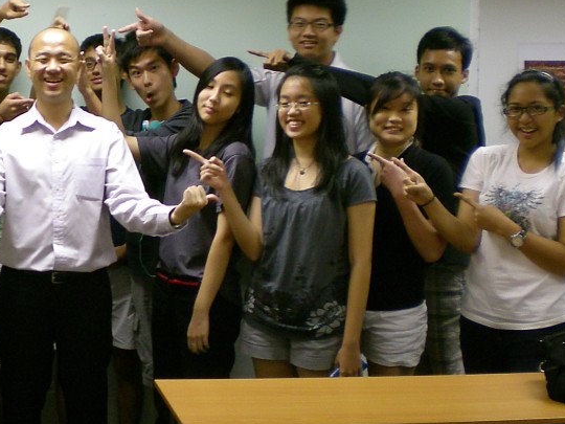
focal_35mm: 72
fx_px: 1175
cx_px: 68
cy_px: 174
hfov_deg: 26.2
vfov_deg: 20.4
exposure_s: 1/20.6
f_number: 3.1
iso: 200
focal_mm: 6.3
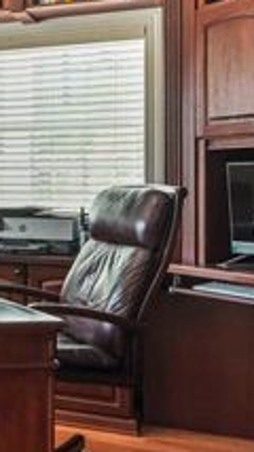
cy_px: 194
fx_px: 765
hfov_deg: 15.4
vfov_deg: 32.9
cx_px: -244
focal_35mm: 64
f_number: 8
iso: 400
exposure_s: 1
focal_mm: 18.5
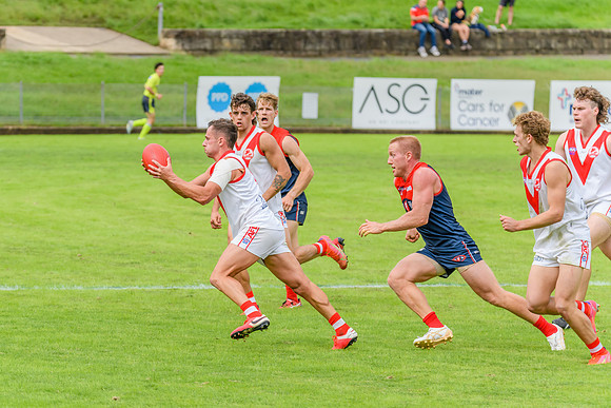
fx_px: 4779
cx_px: 259
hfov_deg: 7.3
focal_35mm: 282
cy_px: 224
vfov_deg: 4.9
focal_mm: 240
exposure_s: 1/1600
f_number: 8
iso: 800
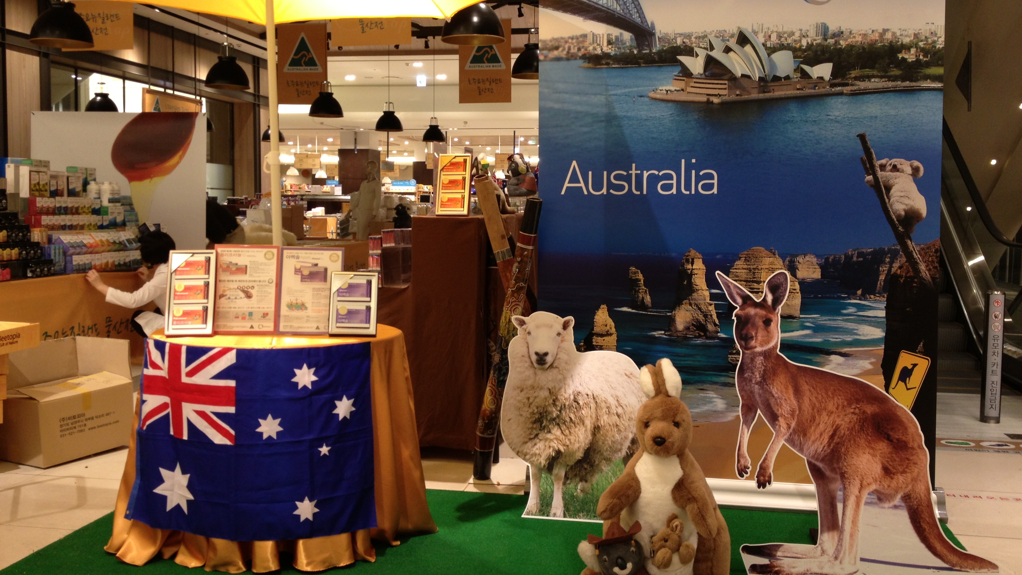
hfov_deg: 51.6
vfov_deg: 30.4
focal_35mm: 39
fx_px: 1057
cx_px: 510
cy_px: 269
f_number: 2.4
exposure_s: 1/20
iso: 80
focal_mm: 4.28
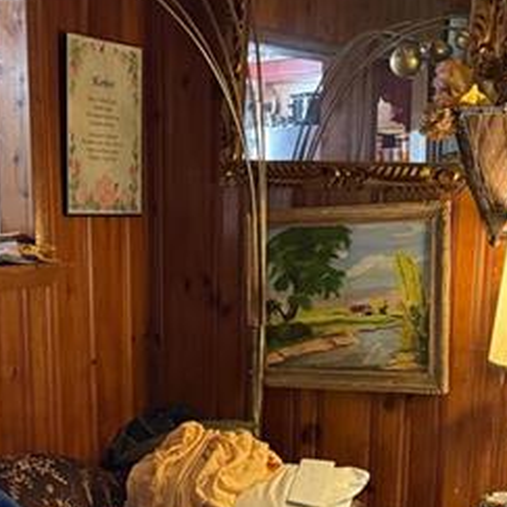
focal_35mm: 67
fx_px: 1110
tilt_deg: -11.5
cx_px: 169
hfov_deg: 25.6
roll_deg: -0.8
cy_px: 467
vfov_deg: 24.9
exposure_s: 1/30
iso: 800
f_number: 1.78
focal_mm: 6.76
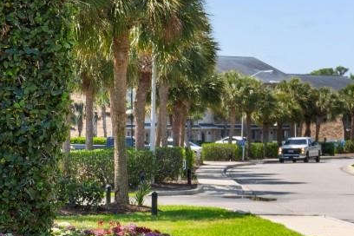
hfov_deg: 15.4
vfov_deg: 11.5
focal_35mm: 119
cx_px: -228
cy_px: 139
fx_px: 1170
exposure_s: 1/160
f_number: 6.3
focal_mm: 20
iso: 100
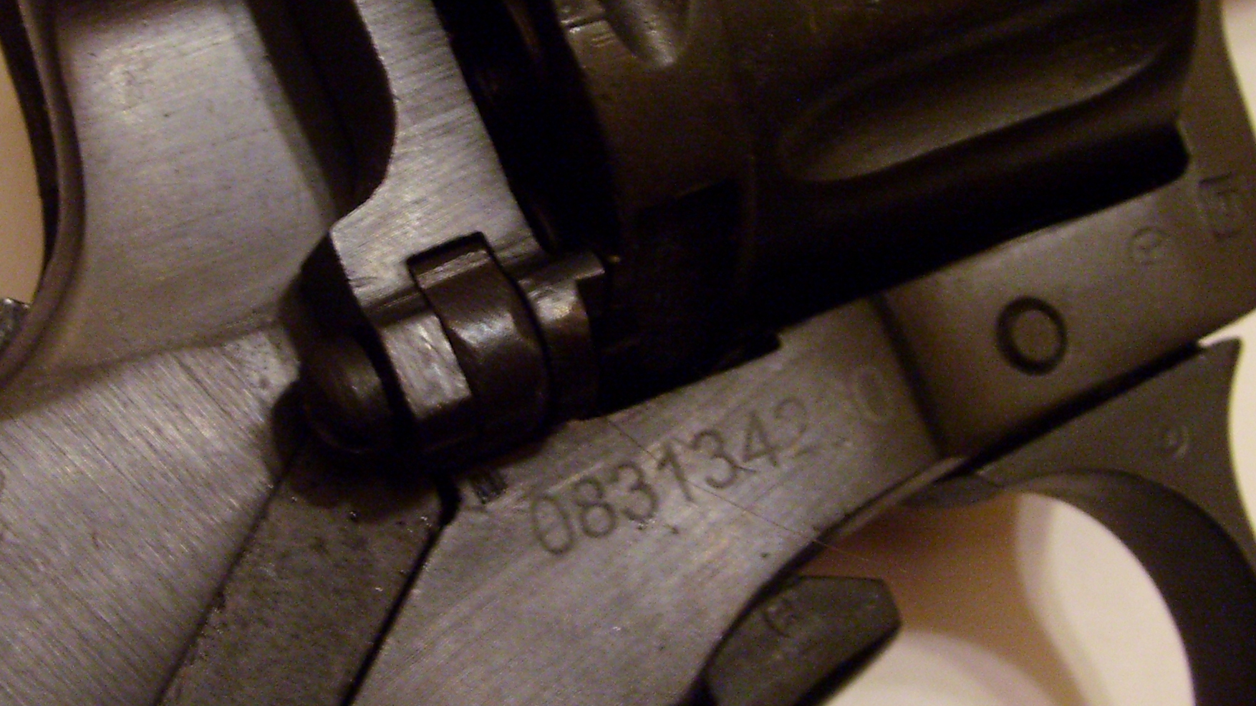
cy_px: 286
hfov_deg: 28.7
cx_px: 359
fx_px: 2431
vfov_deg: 16.5
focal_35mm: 73
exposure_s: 1/6
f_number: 3.5
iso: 200
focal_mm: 6
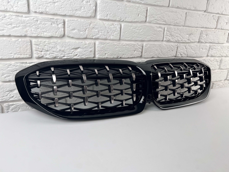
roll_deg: -4.3
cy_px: 86
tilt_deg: -19.6
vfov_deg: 53.1
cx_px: 114
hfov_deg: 67.3
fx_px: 172
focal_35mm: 26
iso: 50
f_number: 1.5
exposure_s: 1/445
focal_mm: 5.7
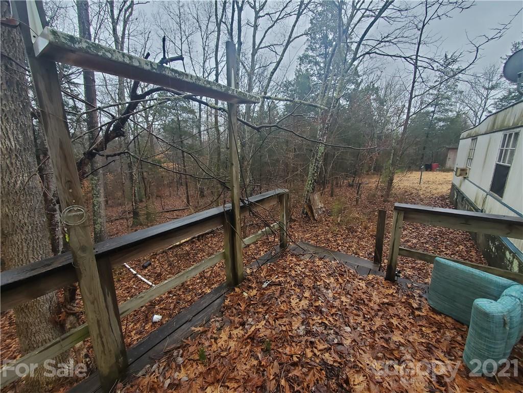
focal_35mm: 13
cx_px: 262
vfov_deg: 89.9
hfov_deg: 106.2
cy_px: 196
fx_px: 196
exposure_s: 1/98
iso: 100
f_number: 2.2
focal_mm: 1.8
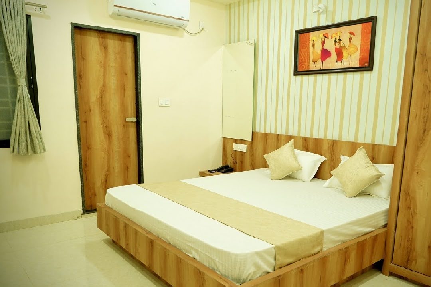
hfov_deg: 73.8
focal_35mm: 24
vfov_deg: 53.1
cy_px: 144
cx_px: 216
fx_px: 287
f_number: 4.5
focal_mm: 24
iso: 1250
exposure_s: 1/60
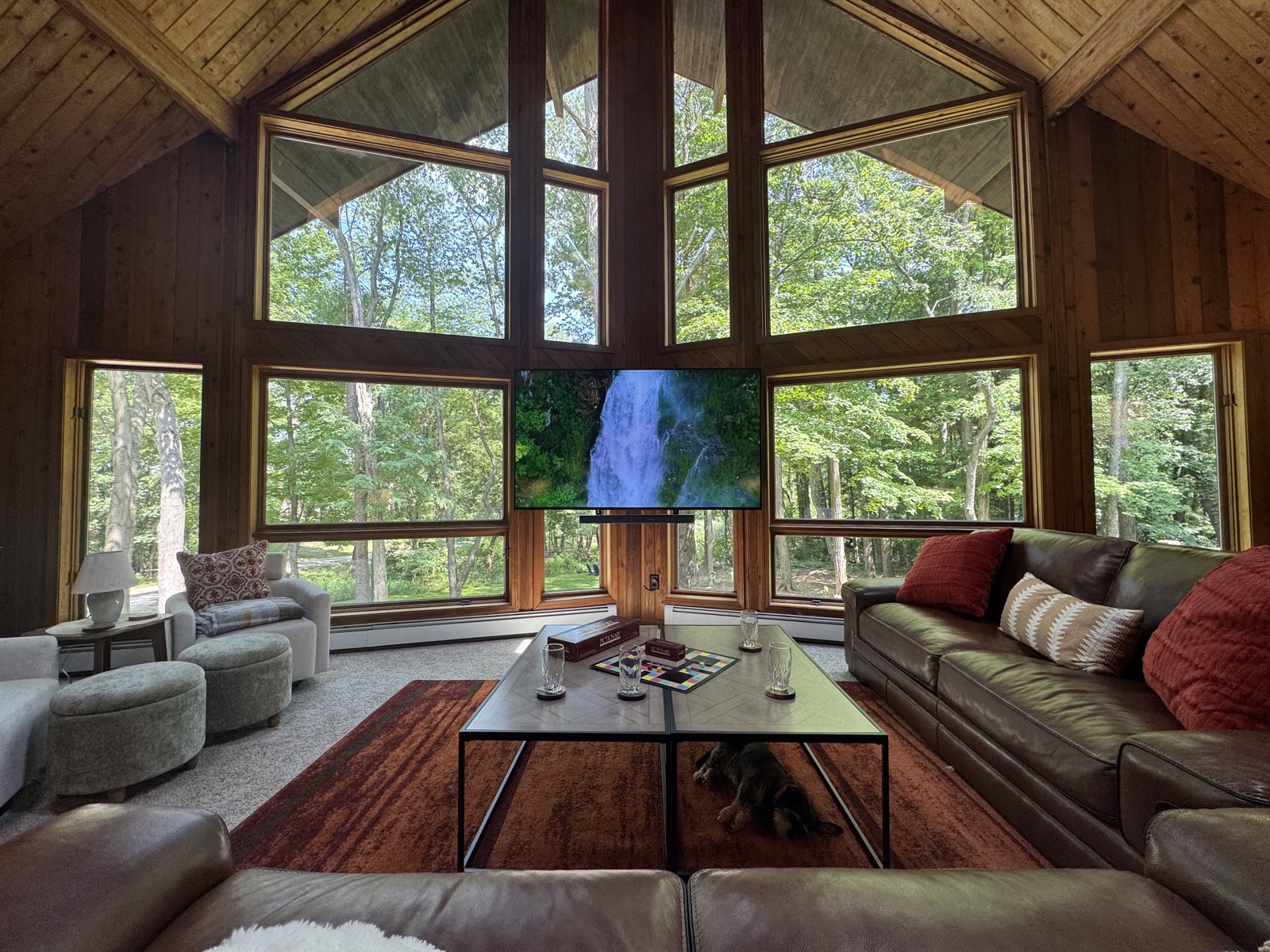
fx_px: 514
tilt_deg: +2.2
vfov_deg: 85.7
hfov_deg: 102.1
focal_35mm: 14
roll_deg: +0.1
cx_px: 635
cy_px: 476
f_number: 2.2
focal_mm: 2.22
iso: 80
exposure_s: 1/120
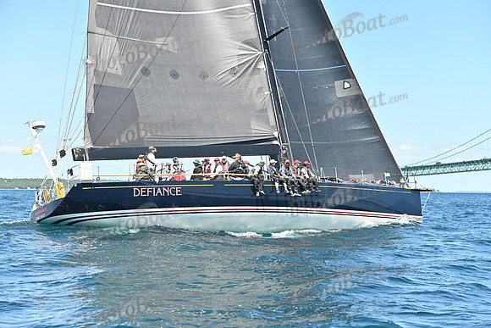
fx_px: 955
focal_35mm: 70
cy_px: 164
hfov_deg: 28.8
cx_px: 246
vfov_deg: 19.5
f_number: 5.6
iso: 320
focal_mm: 70
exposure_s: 1/1000
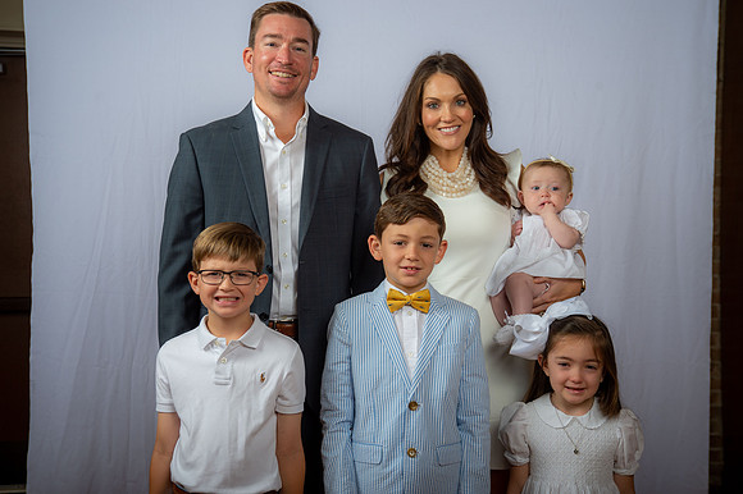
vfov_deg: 26.0
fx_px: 1073
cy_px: 247
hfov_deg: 38.2
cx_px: 372
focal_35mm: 52
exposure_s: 1/200
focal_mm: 52
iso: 250
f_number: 6.3
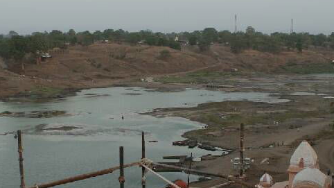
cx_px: 165
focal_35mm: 66
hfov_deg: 31.9
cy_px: 108
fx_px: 584
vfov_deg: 18.2
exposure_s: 1/40
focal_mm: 18
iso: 100
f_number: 4.5
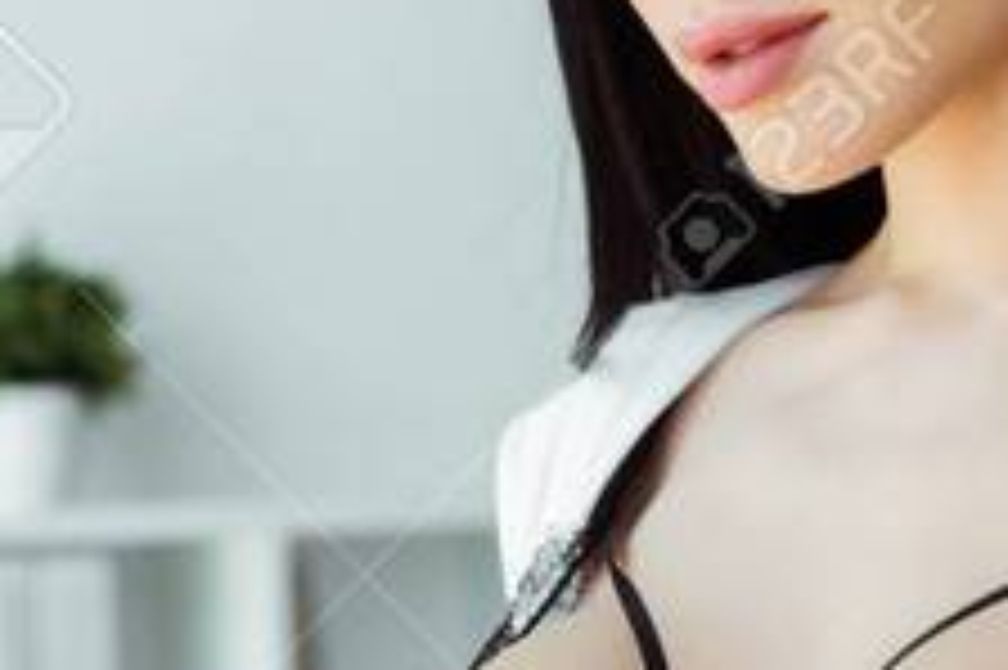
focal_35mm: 154
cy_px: 913
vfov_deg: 8.7
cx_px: 364
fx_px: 4309
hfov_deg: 13.3
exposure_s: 1/160
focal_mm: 50
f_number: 4
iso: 400
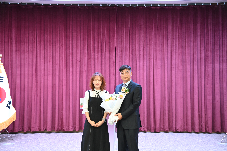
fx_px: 277
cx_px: 114
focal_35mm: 44
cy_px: 76
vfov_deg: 30.5
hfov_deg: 44.5
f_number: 4
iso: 3200
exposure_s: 1/100
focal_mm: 44
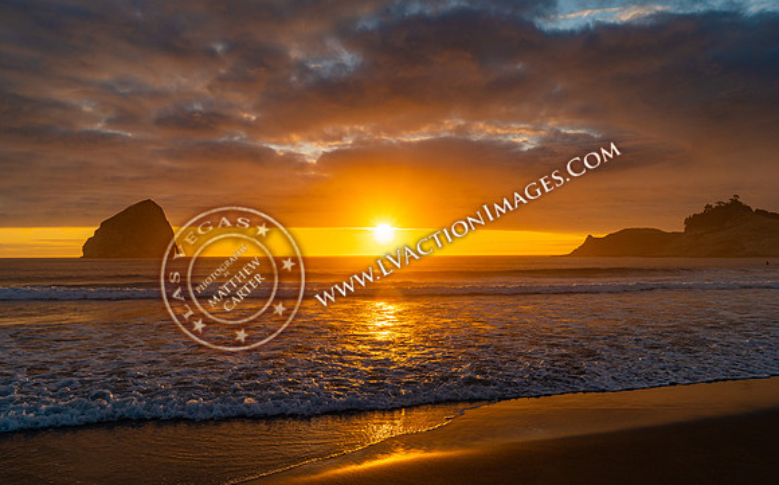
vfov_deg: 40.1
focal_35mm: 31
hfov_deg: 60.7
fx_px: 665
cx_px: 390
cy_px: 254
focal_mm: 30
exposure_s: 1/80
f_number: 18
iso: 100
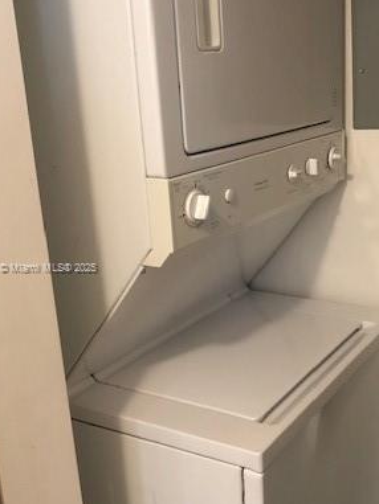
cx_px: 262
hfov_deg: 30.6
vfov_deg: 40.4
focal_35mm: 47
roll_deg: +3.0
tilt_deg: -17.2
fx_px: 686
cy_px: 269
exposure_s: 1/9
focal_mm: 3.99
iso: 100
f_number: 1.8
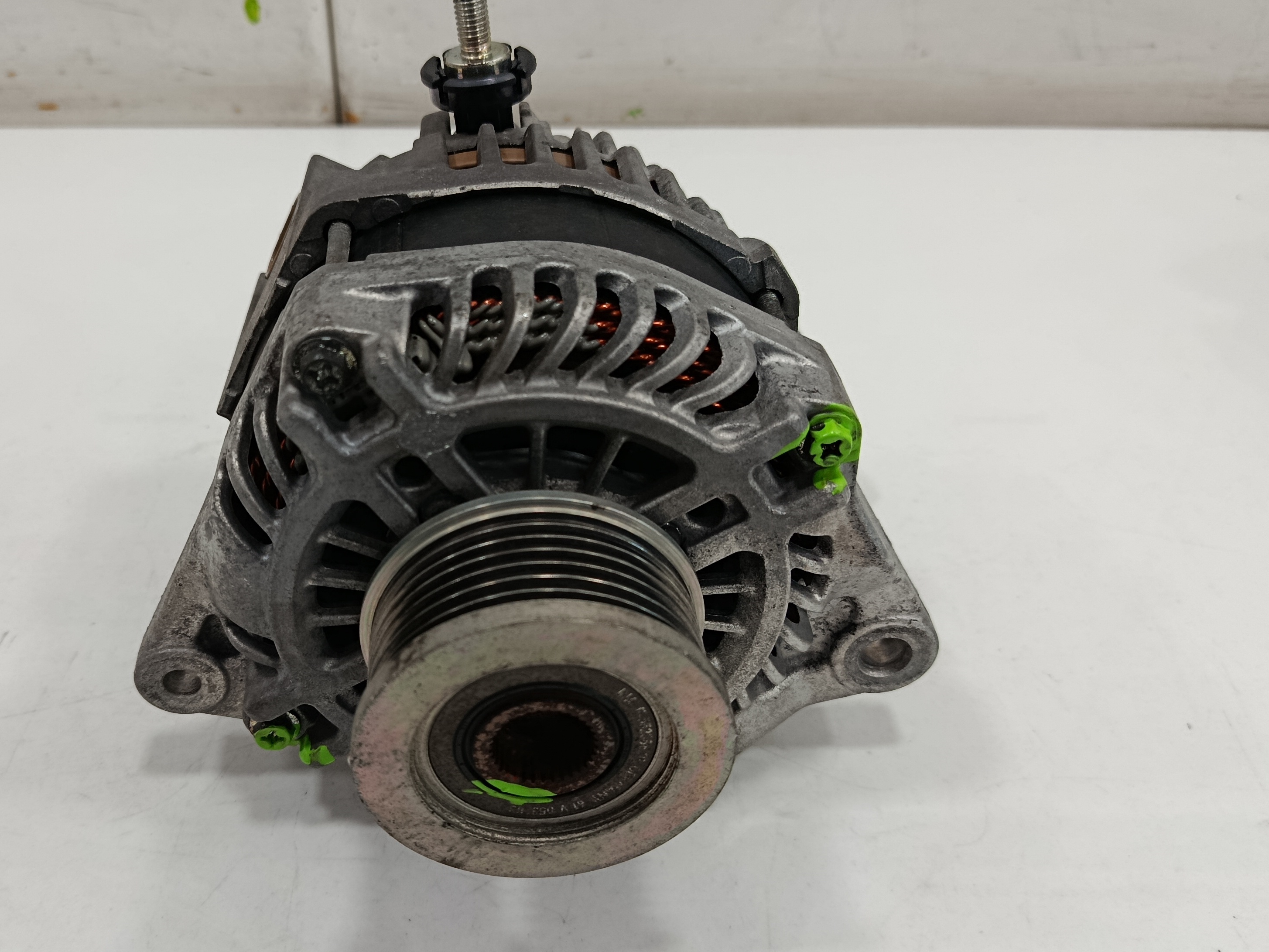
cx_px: 520
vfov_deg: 42.9
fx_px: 1210
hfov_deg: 55.0
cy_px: 489
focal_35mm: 33
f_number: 1.7
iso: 973
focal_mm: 5.24
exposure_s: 1/100
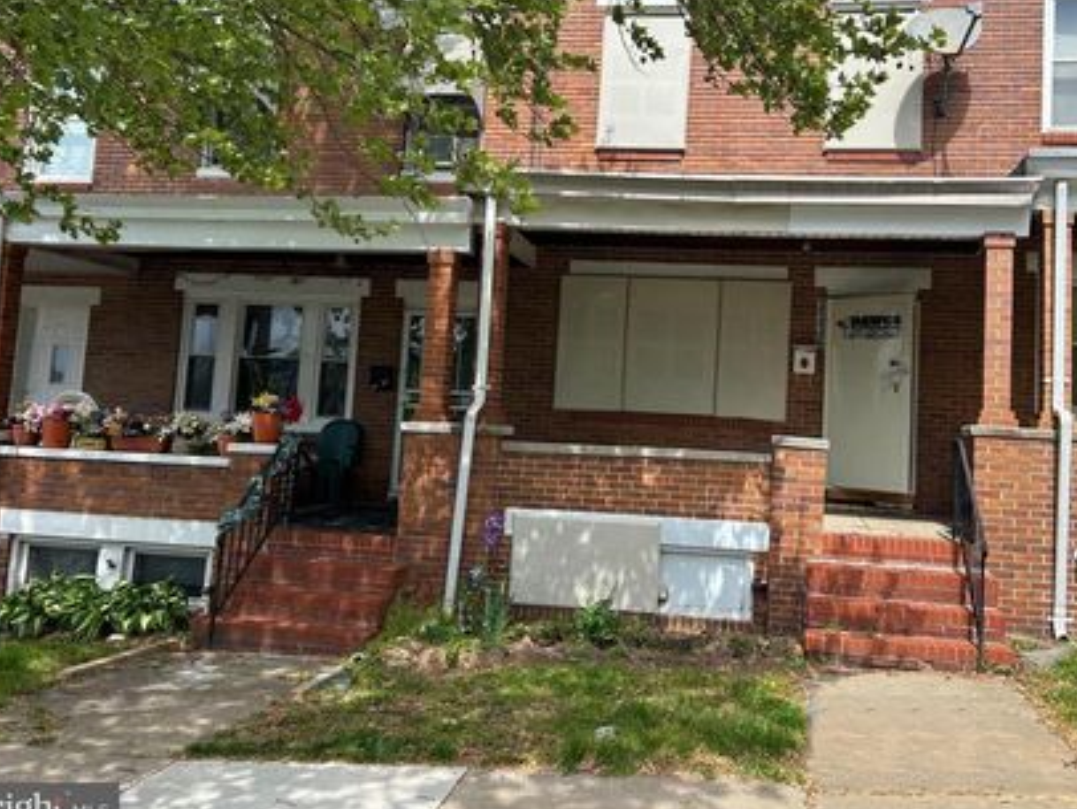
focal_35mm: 32
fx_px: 996
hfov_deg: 56.5
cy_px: 338
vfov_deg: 44.1
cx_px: 621
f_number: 1.5
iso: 50
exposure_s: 1/1808
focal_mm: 5.7
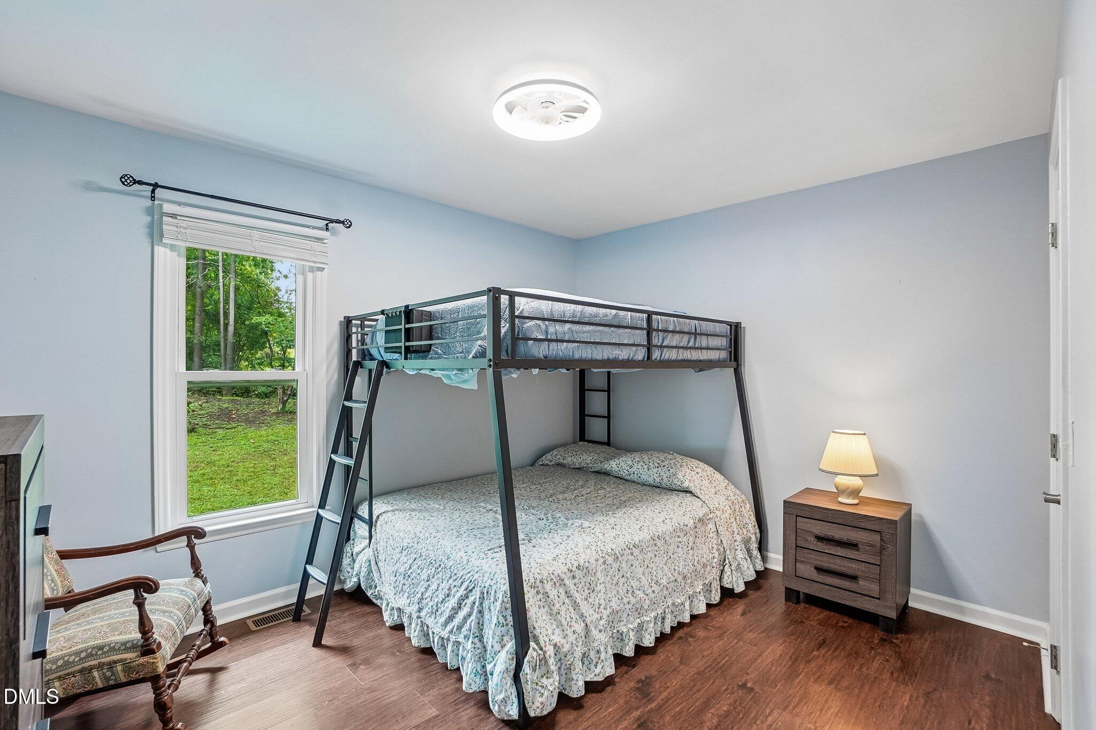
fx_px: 457
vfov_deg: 77.3
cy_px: 365
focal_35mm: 15
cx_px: 548
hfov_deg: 100.4
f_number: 8
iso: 400
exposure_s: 1/5
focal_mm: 10
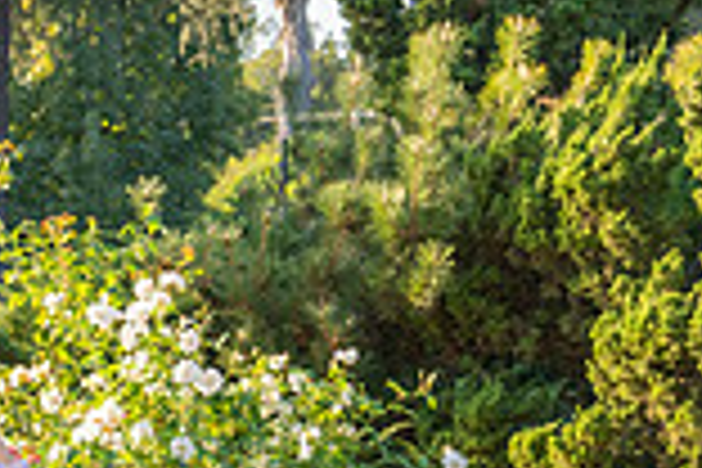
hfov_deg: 16.8
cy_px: 704
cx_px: -135
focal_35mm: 117
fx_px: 2281
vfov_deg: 11.2
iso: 200
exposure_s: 1/200
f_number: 5.6
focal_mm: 31.5
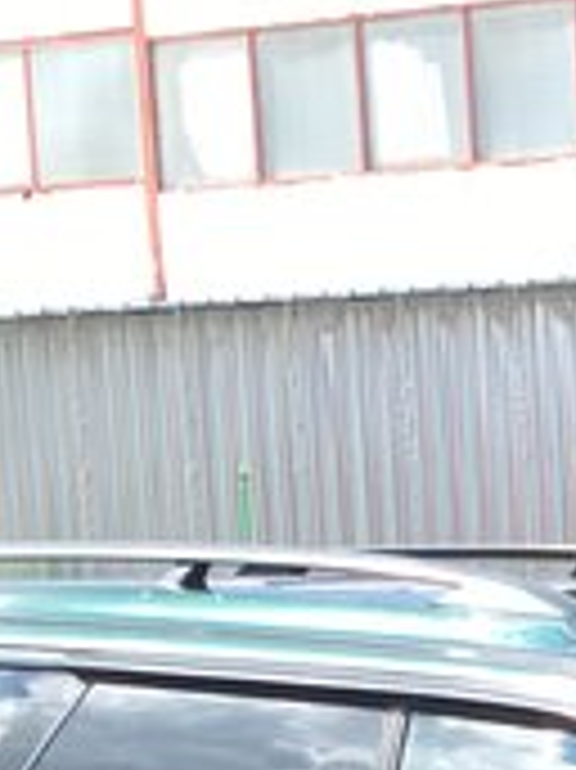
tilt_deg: -10.5
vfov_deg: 13.5
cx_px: 1066
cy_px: 1234
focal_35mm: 136
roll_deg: +0.1
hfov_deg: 10.2
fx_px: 3021
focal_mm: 4.15
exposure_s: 1/334
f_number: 2.2
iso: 25
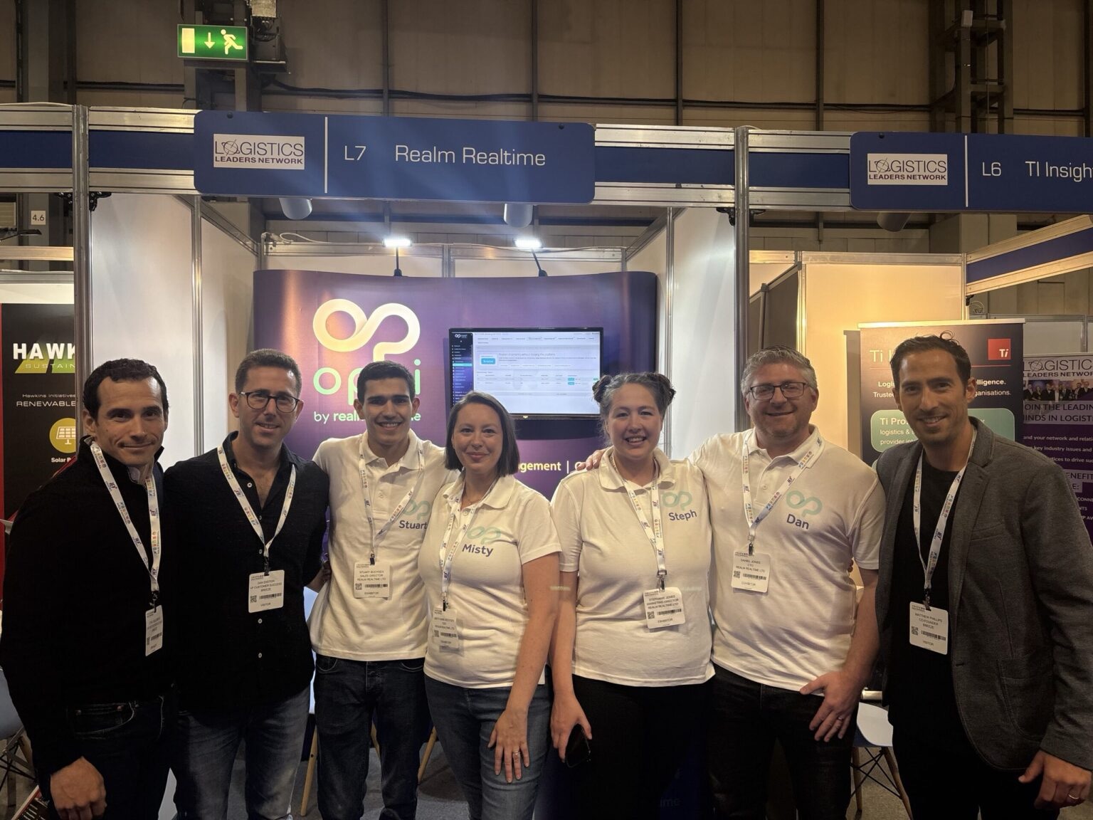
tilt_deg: -0.3
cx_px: 546
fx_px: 821
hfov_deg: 67.3
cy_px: 410
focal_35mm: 26
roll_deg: +0.6
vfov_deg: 53.1
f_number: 1.6
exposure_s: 1/100
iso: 40
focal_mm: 5.96
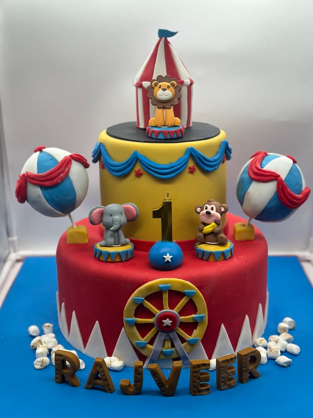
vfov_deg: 36.1
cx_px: 171
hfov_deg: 27.5
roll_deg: -0.9
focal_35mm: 53
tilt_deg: -20.8
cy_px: 225
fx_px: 639
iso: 80
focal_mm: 6.86
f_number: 1.78
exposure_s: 1/1272
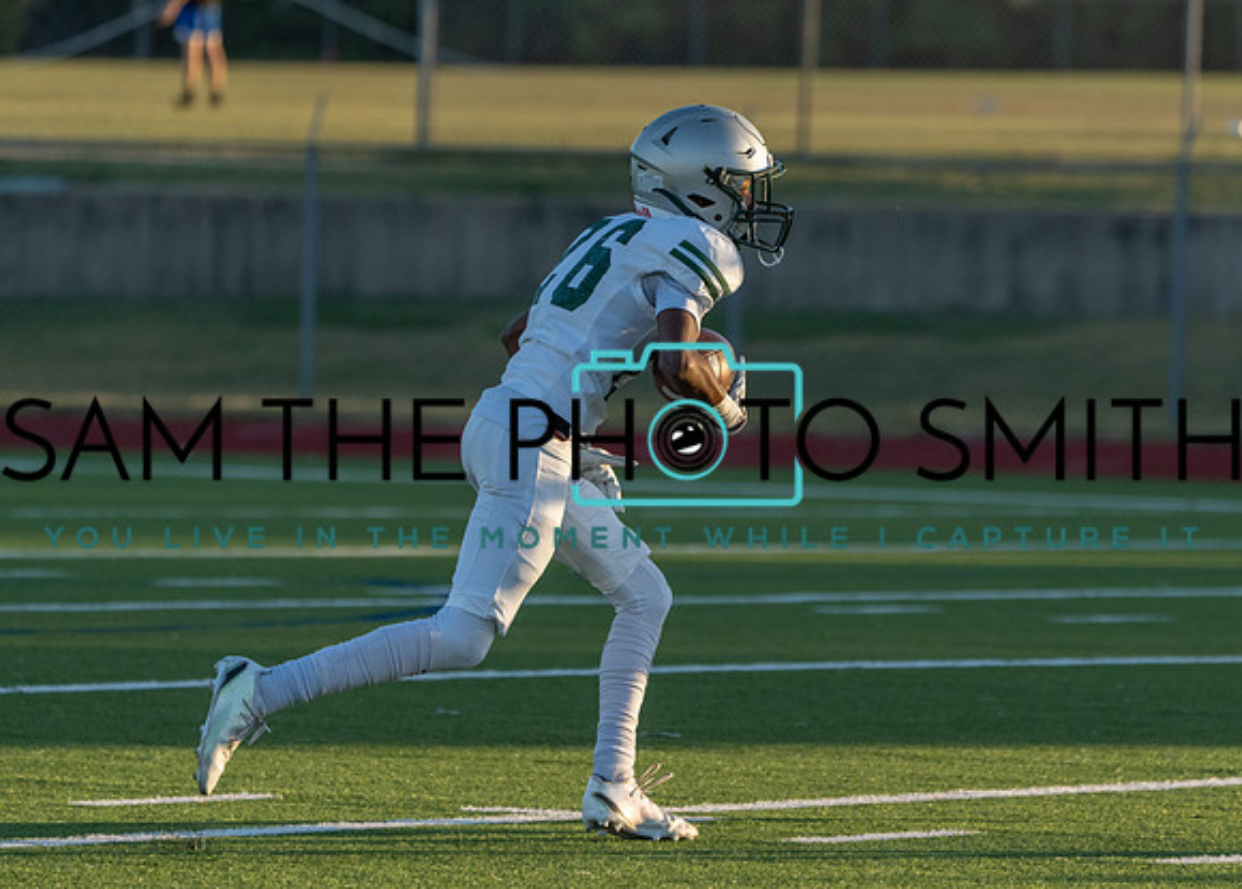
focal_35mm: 356
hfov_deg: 5.7
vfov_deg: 4.0
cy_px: 406
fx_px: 12571
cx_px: 823
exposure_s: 1/1250
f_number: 5.6
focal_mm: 274
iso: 1000
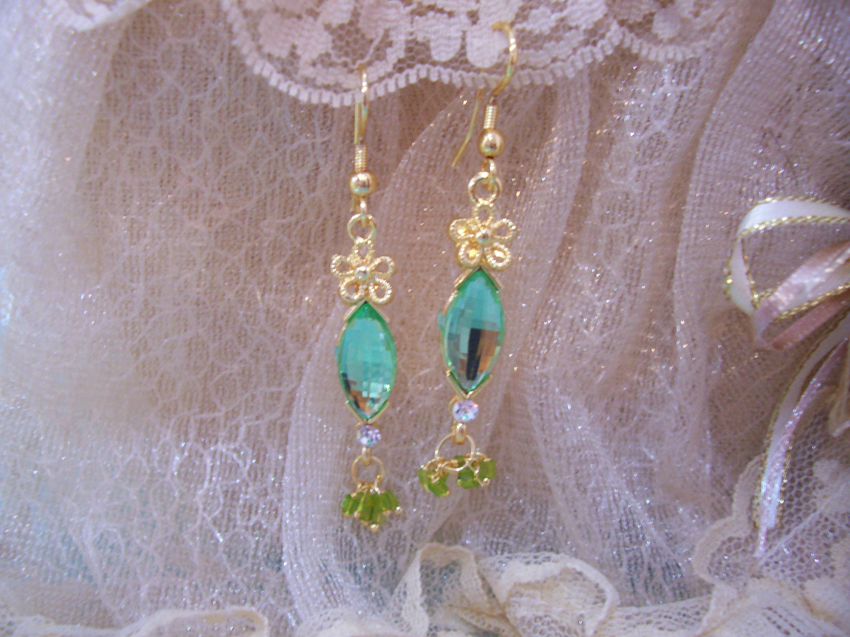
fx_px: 835
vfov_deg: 41.8
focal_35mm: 34
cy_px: 318
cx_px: 425
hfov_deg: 54.0
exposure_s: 1/5.66
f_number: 2.7
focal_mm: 5.6
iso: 160
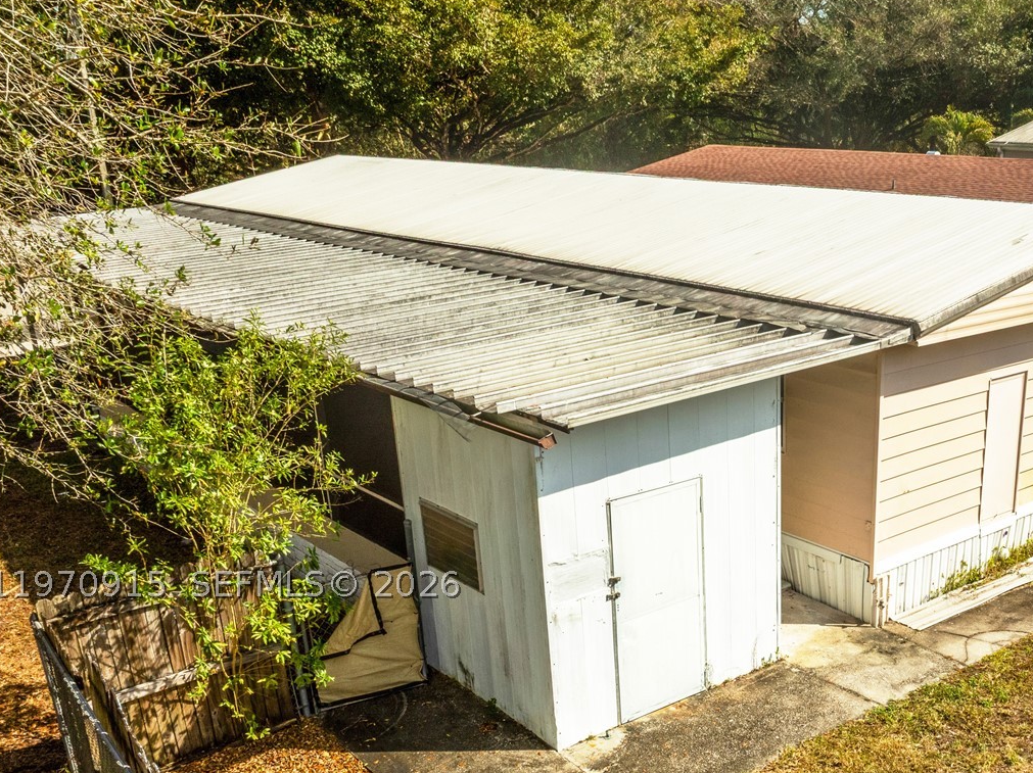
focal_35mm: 38
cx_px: 774
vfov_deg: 36.7
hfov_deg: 47.2
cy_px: 584
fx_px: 1133
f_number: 11
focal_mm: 12.29
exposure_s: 1/500
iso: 200
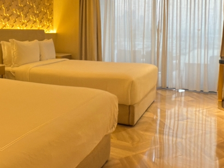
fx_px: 265
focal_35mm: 41
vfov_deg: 34.6
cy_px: 48
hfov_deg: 43.0
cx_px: 35
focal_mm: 2.22
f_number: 2.2
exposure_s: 1/25
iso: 200
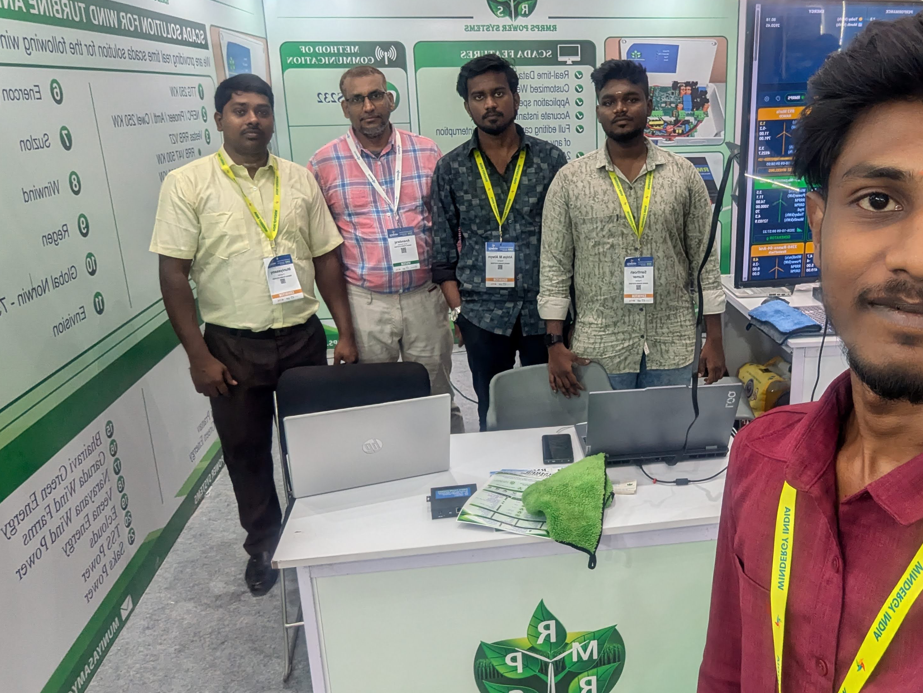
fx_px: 773
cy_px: 328
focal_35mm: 29
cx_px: 594
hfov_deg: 60.6
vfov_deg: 48.2
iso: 151
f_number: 2.2
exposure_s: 1/100
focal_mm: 2.74
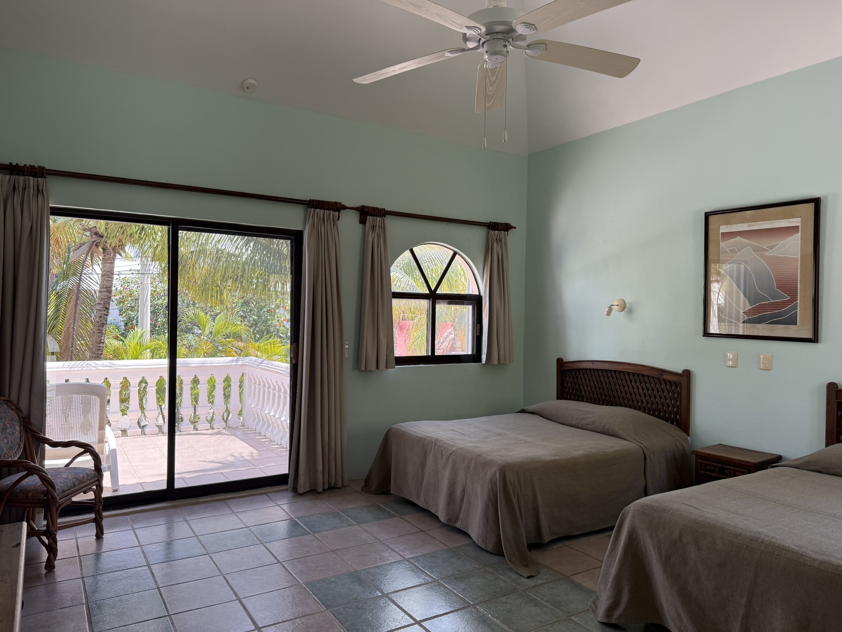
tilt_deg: -0.5
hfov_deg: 71.6
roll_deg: -1.7
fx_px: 584
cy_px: 316
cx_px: 421
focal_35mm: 24
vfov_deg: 56.8
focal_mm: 6.76
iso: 100
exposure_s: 1/256
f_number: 1.78
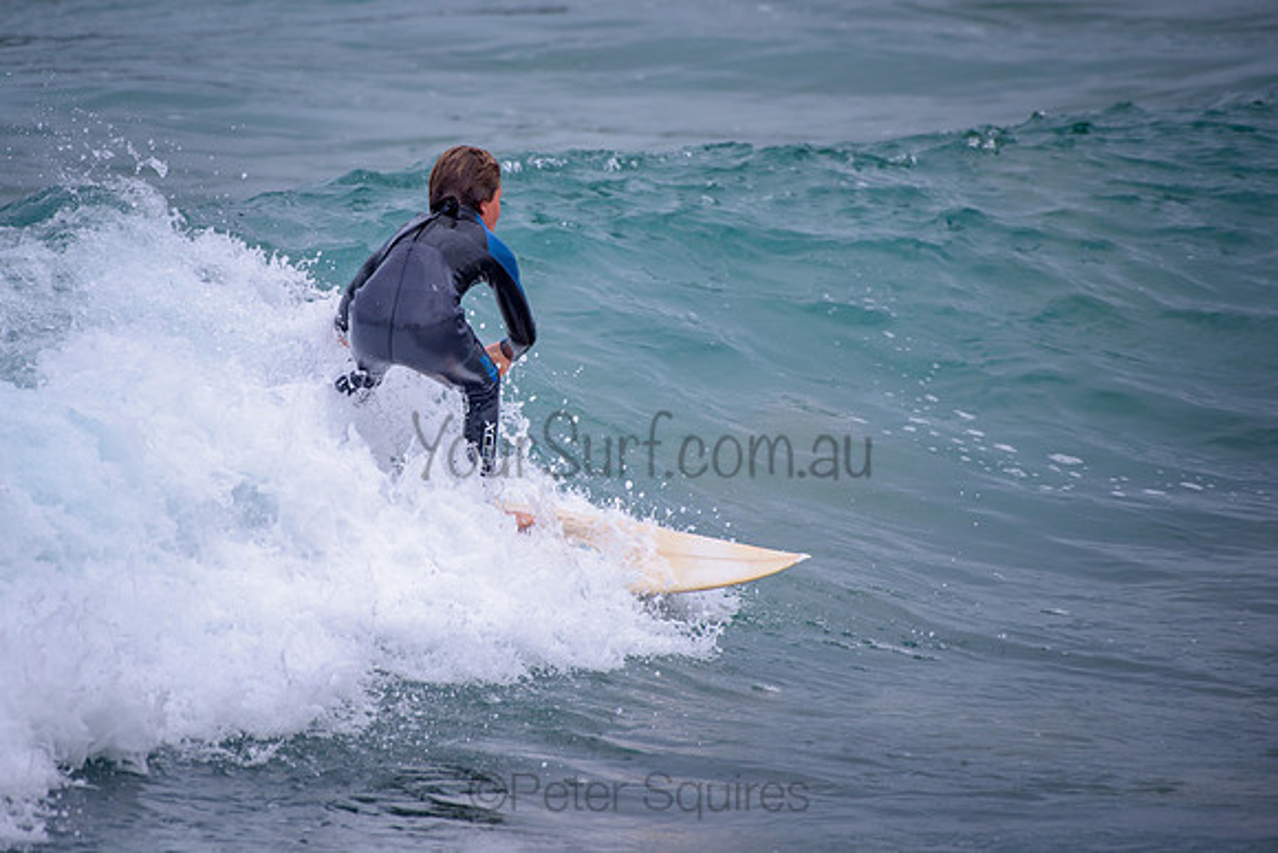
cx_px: 508
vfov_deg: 2.2
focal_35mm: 613
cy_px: 334
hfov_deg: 3.4
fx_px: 21767
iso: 125
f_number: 5.6
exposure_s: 1/2000
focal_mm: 500
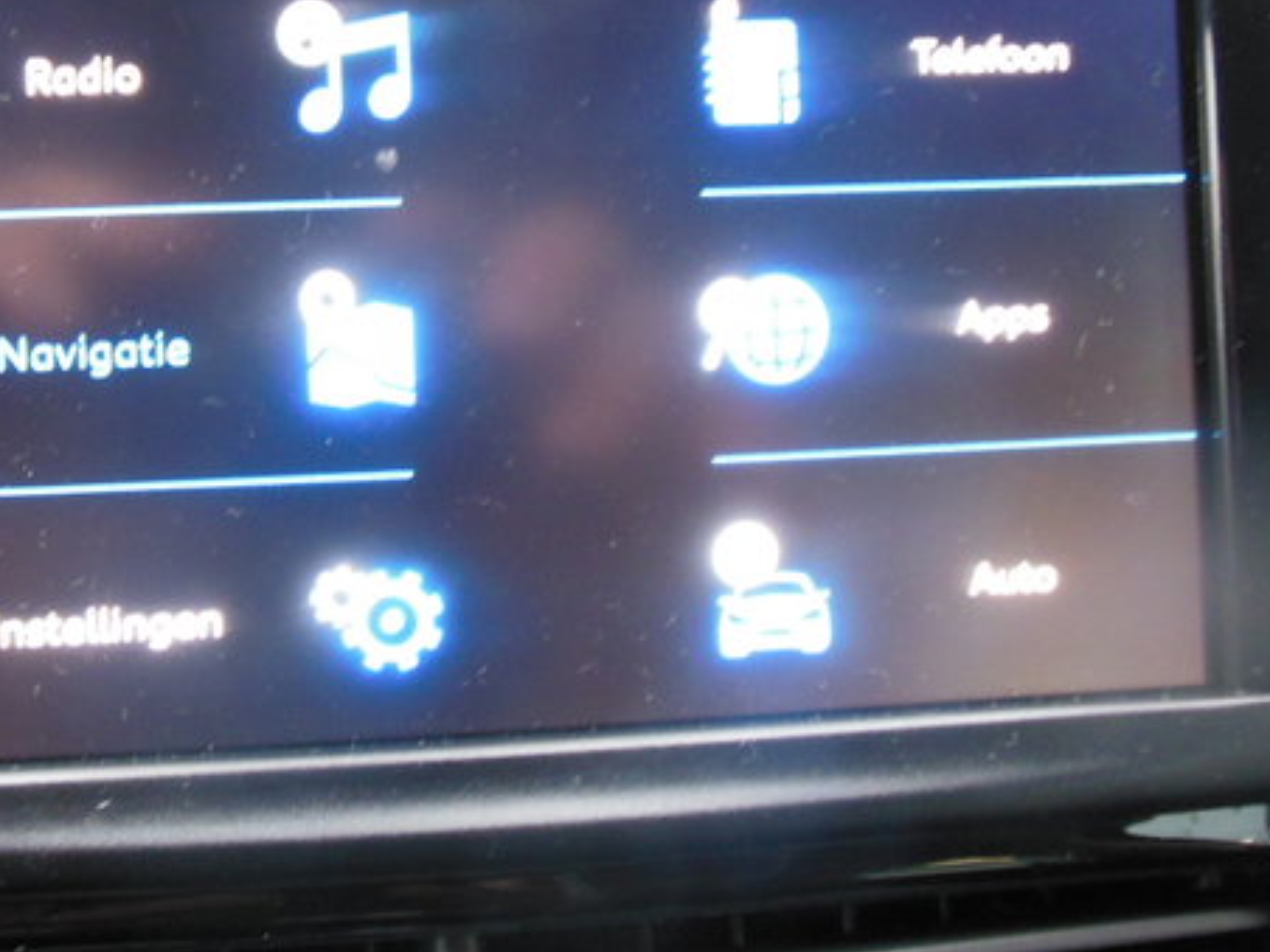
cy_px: 385
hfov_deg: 44.0
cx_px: 407
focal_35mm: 42
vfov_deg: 34.2
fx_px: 1541
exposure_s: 1/13
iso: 400
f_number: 3.2
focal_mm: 4.5
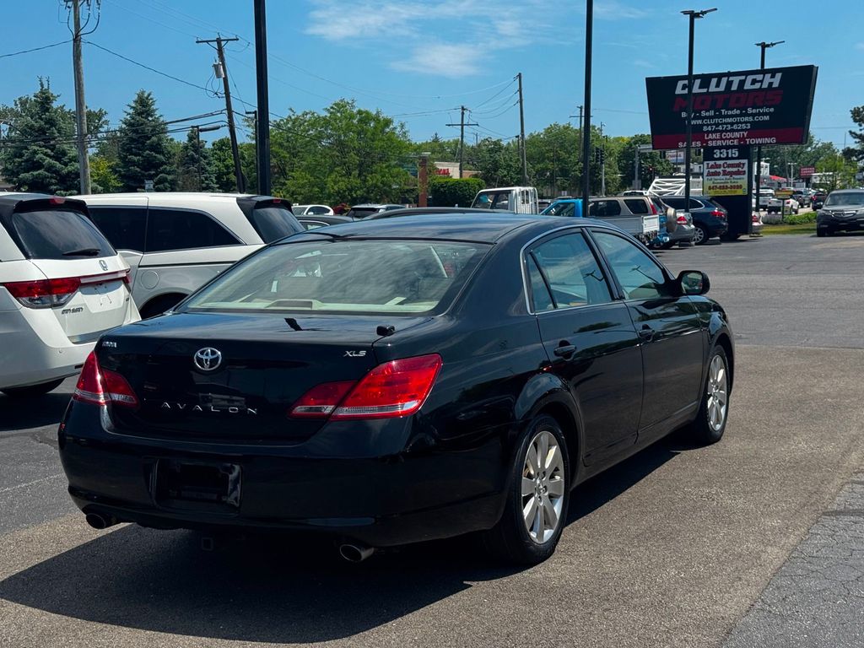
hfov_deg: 39.7
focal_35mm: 48
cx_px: 432
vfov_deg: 30.3
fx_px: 1198
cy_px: 324
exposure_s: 1/4608
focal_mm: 6.76
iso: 64
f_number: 1.78
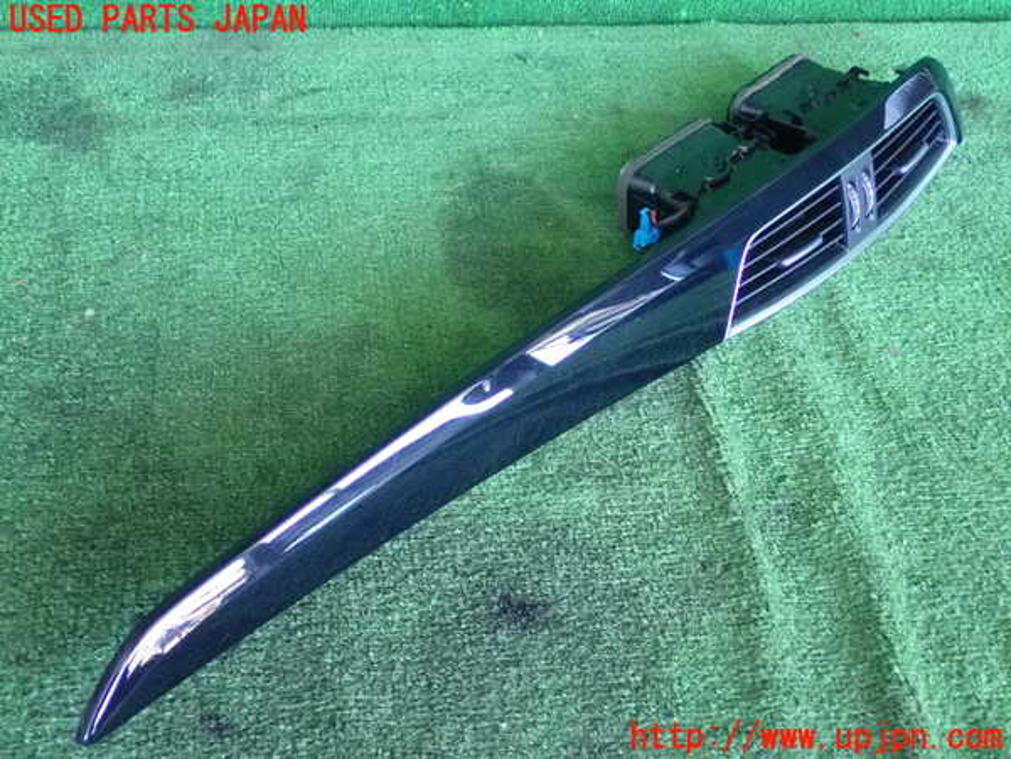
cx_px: 506
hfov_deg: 45.8
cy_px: 380
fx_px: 1197
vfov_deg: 35.1
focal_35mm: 41
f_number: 2.8
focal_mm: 7.31
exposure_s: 1/125
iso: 1600
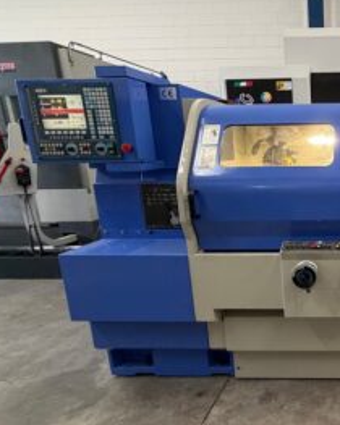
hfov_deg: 44.3
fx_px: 327
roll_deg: +0.4
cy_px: 214
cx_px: 359
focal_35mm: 26
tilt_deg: -12.1
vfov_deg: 66.1
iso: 400
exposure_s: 1/50
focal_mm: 2.22
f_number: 2.2
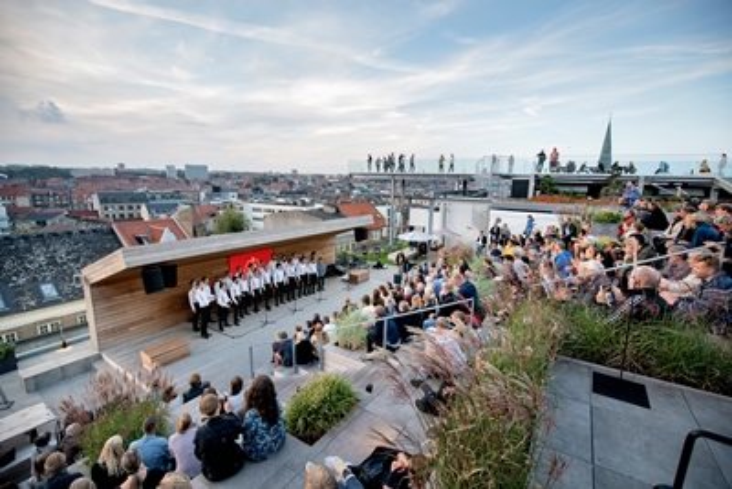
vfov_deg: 73.8
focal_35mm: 16
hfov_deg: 96.7
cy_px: 244
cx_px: 366
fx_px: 325
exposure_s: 1/100
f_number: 4
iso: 400
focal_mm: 16
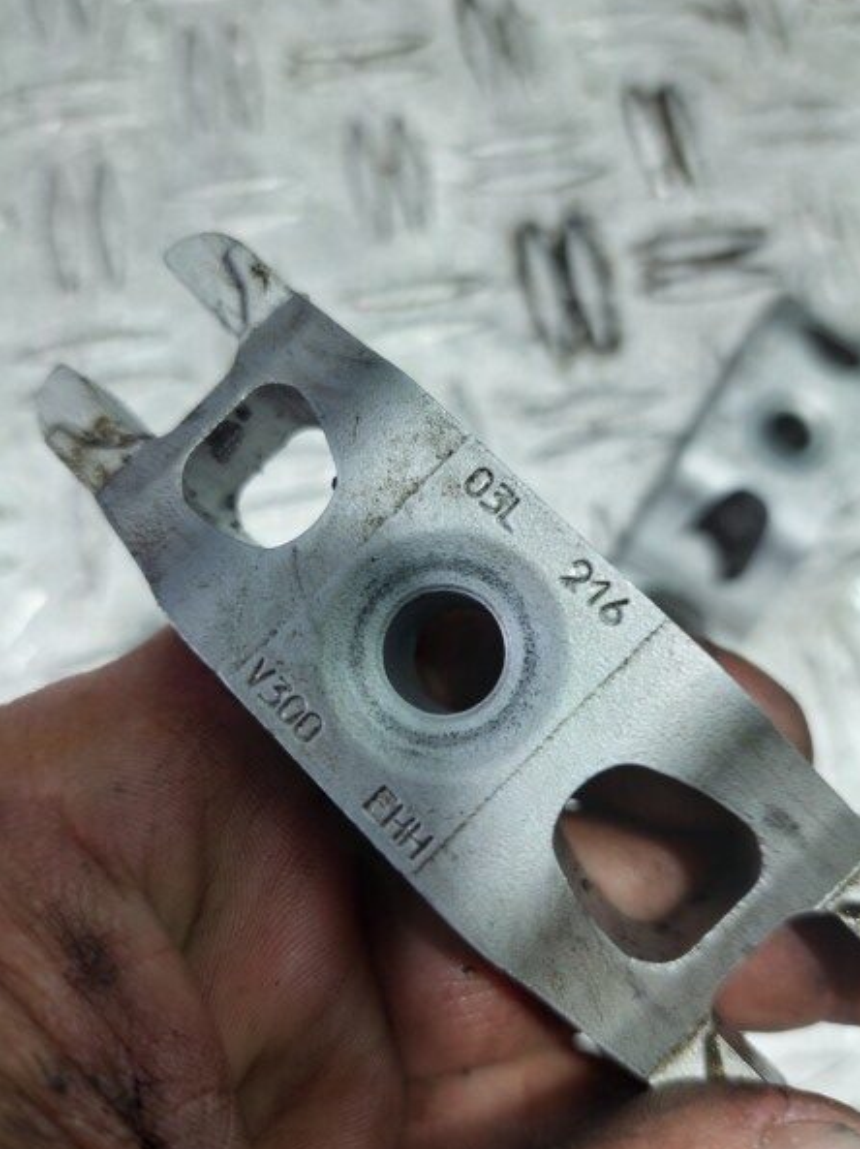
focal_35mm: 27
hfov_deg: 51.3
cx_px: 432
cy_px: 570
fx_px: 895
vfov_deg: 65.4
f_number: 1.8
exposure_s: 1/50
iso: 40
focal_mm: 5.23
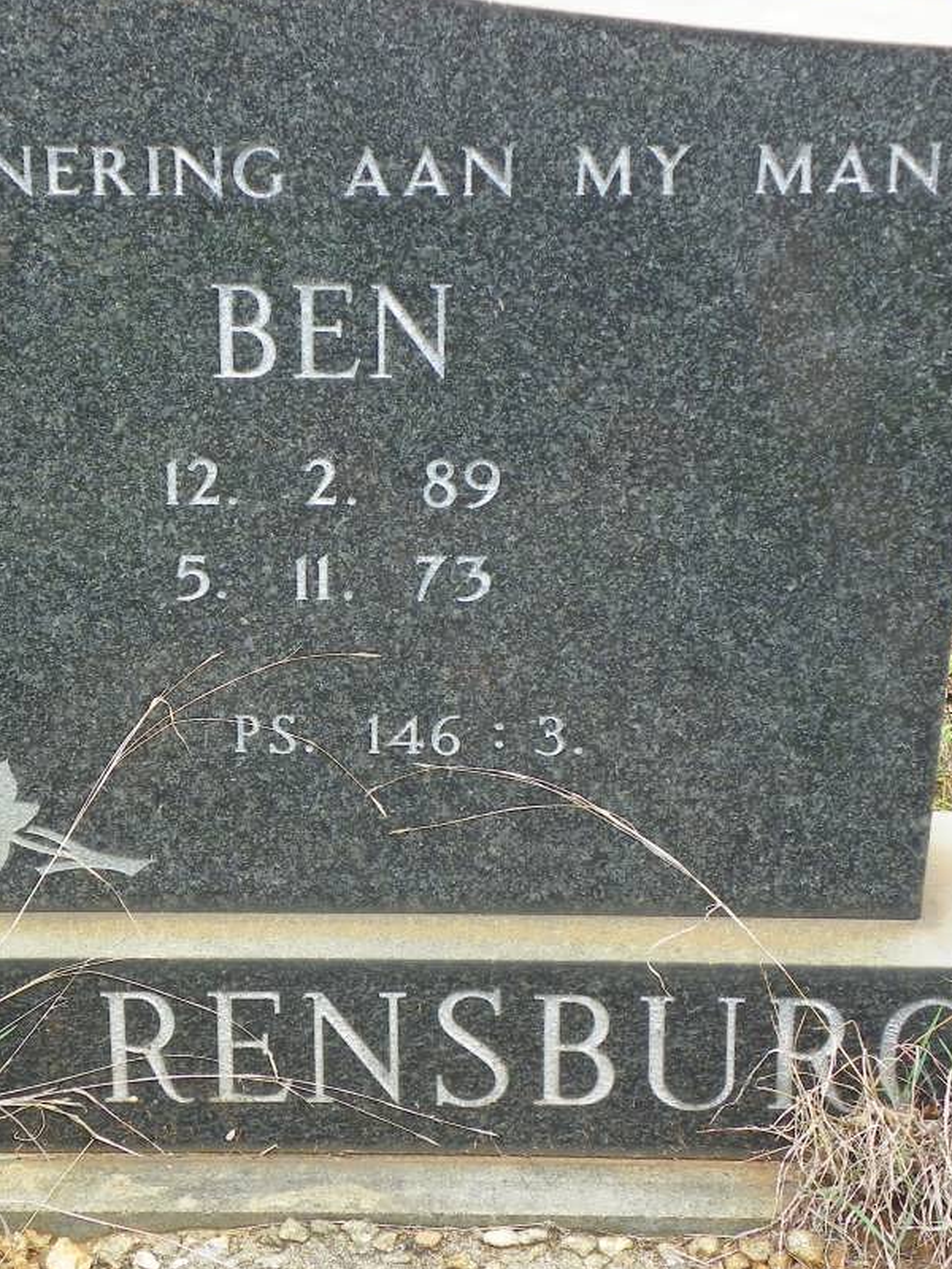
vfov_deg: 16.8
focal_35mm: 117
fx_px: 4290
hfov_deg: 12.6
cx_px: 290
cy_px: 619
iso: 64
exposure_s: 1/80
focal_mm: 13.8
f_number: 4
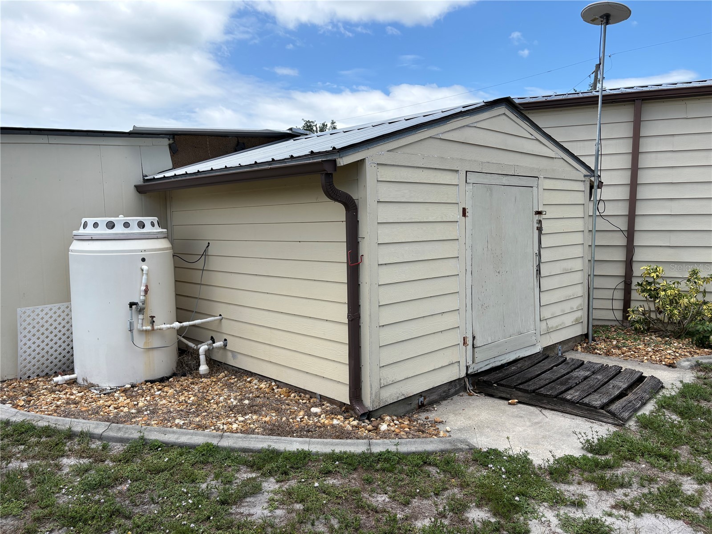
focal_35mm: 26
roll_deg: +2.3
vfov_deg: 53.1
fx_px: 535
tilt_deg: -4.8
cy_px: 267
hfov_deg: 67.3
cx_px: 356
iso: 50
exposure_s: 1/3279
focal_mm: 5.96
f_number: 1.6
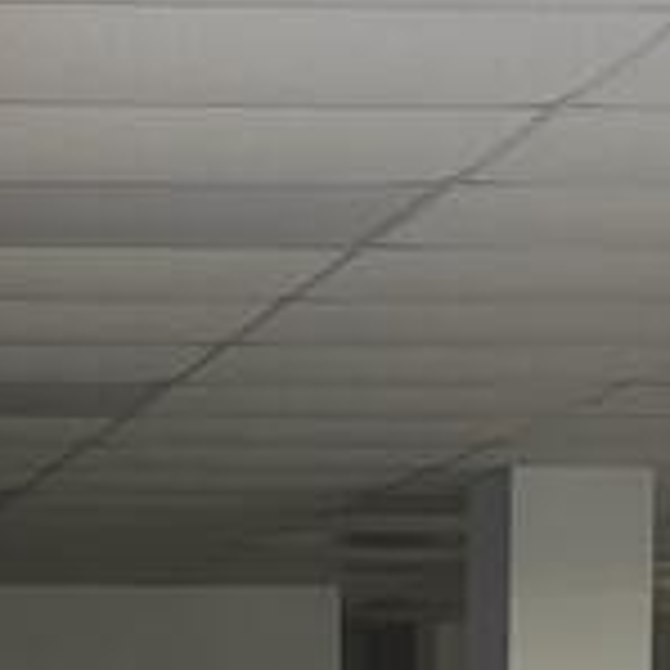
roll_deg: -0.1
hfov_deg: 11.6
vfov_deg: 11.6
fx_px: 3197
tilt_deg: -1.5
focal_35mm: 146
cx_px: -261
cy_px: 922
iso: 400
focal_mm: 6.76
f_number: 1.78
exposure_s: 1/120
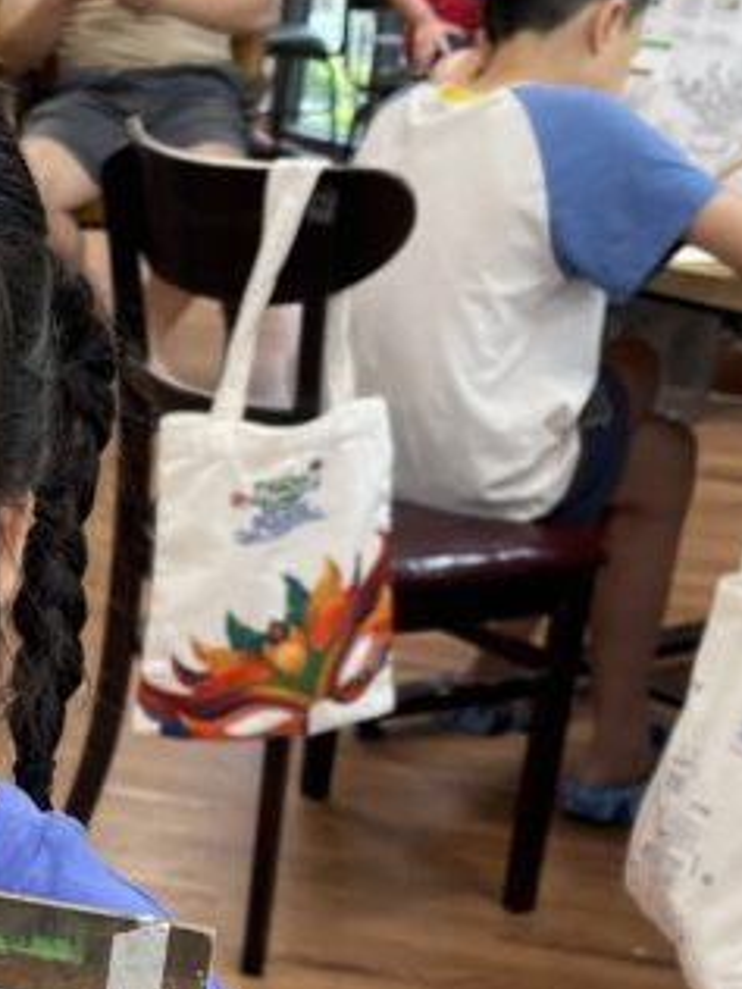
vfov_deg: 24.4
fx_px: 2258
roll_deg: -0.7
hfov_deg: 17.4
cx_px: -250
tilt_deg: -23.4
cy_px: 773
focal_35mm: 79
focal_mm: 5.1
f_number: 1.6
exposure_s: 1/121
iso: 125
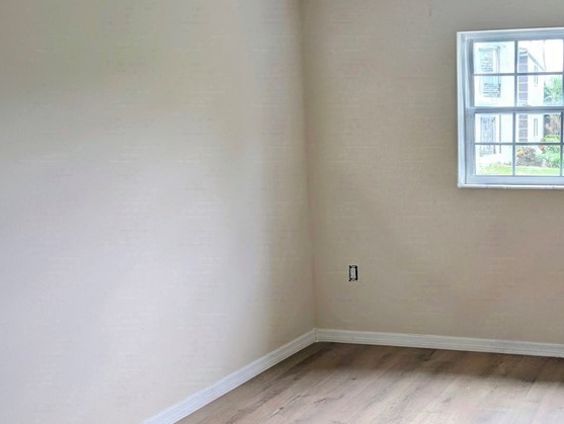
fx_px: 718
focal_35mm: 44
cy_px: 257
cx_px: 488
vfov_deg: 32.8
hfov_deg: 40.3
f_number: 1.68
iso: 18
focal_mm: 6.9
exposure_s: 1/120
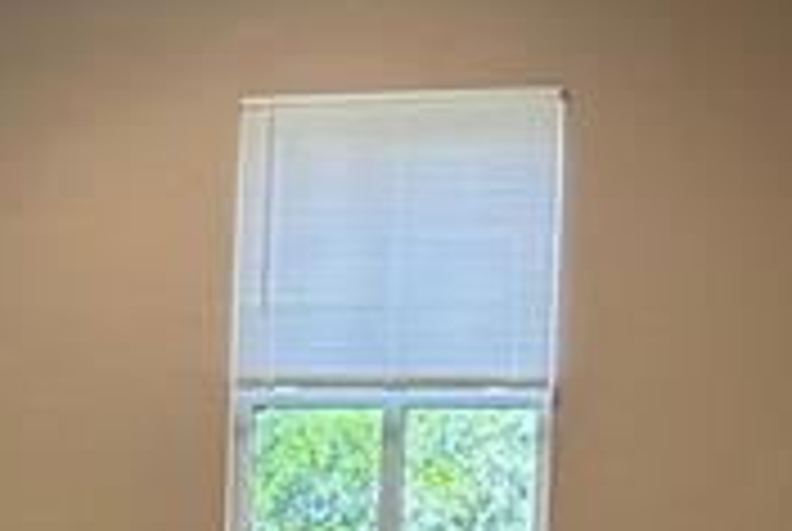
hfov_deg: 12.3
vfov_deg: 9.4
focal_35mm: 145
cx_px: -842
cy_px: 630
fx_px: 3195
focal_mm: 6.86
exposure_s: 1/120
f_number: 1.78
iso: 160
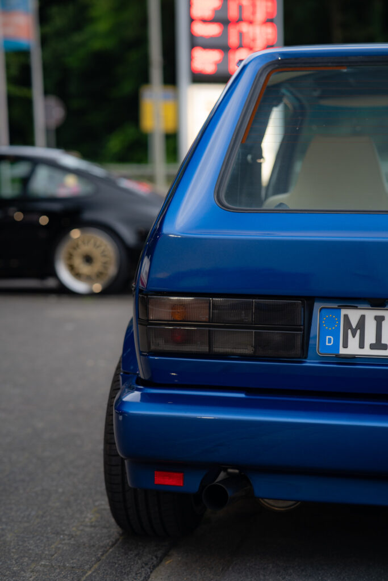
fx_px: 1374
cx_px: 194
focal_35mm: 85
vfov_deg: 23.9
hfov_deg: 16.1
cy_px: 290
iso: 400
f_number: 2.8
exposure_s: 1/50
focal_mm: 85
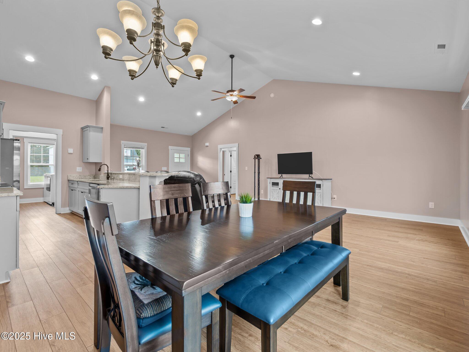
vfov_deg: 78.1
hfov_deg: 94.5
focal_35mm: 16
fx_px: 217
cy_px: 176
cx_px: 234
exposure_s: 1/1.67
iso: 200
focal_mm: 8
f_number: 5.6
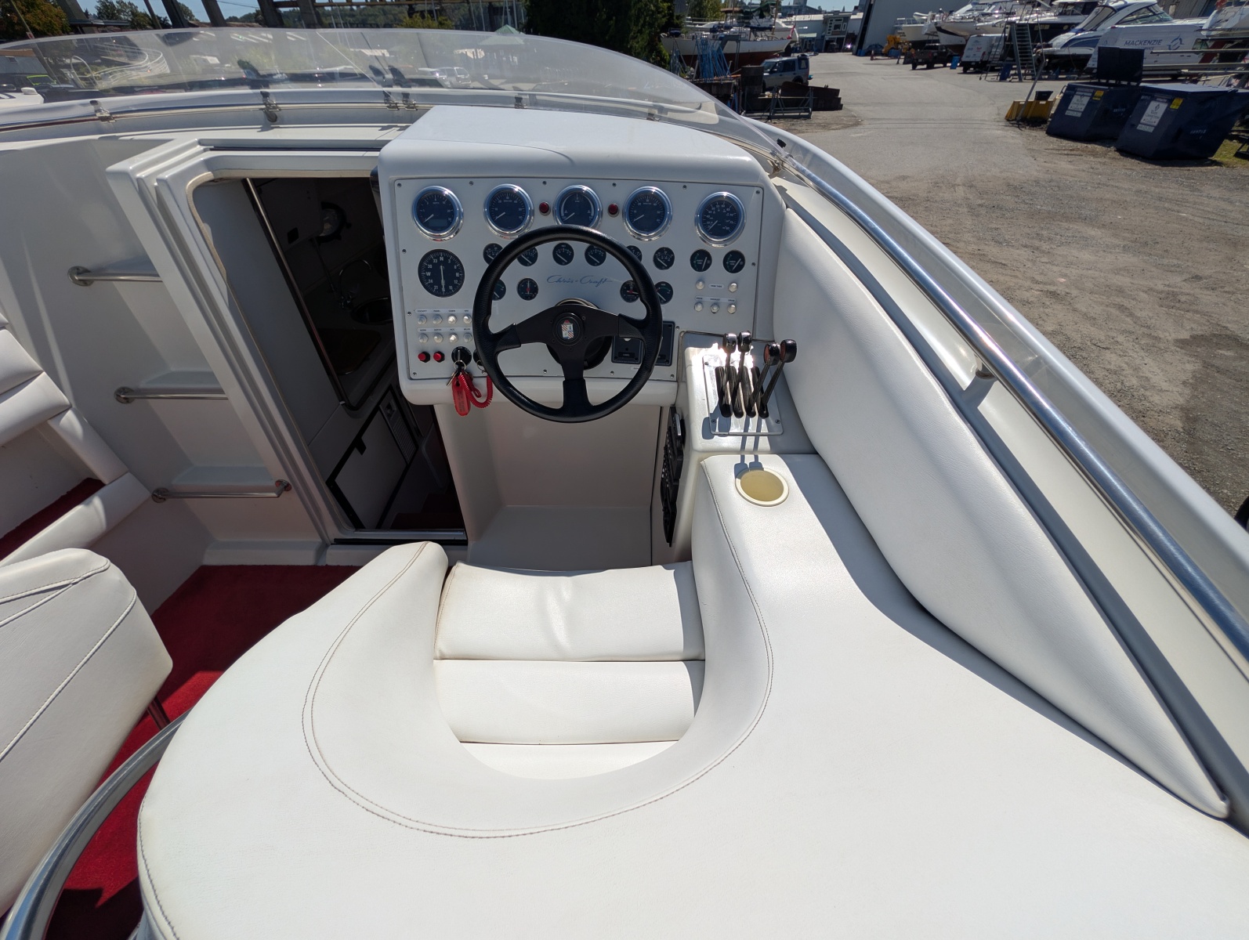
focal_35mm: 12
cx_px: 624
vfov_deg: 94.6
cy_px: 470
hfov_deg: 110.5
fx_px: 434
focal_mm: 2.02
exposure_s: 1/8130
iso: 49
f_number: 1.7
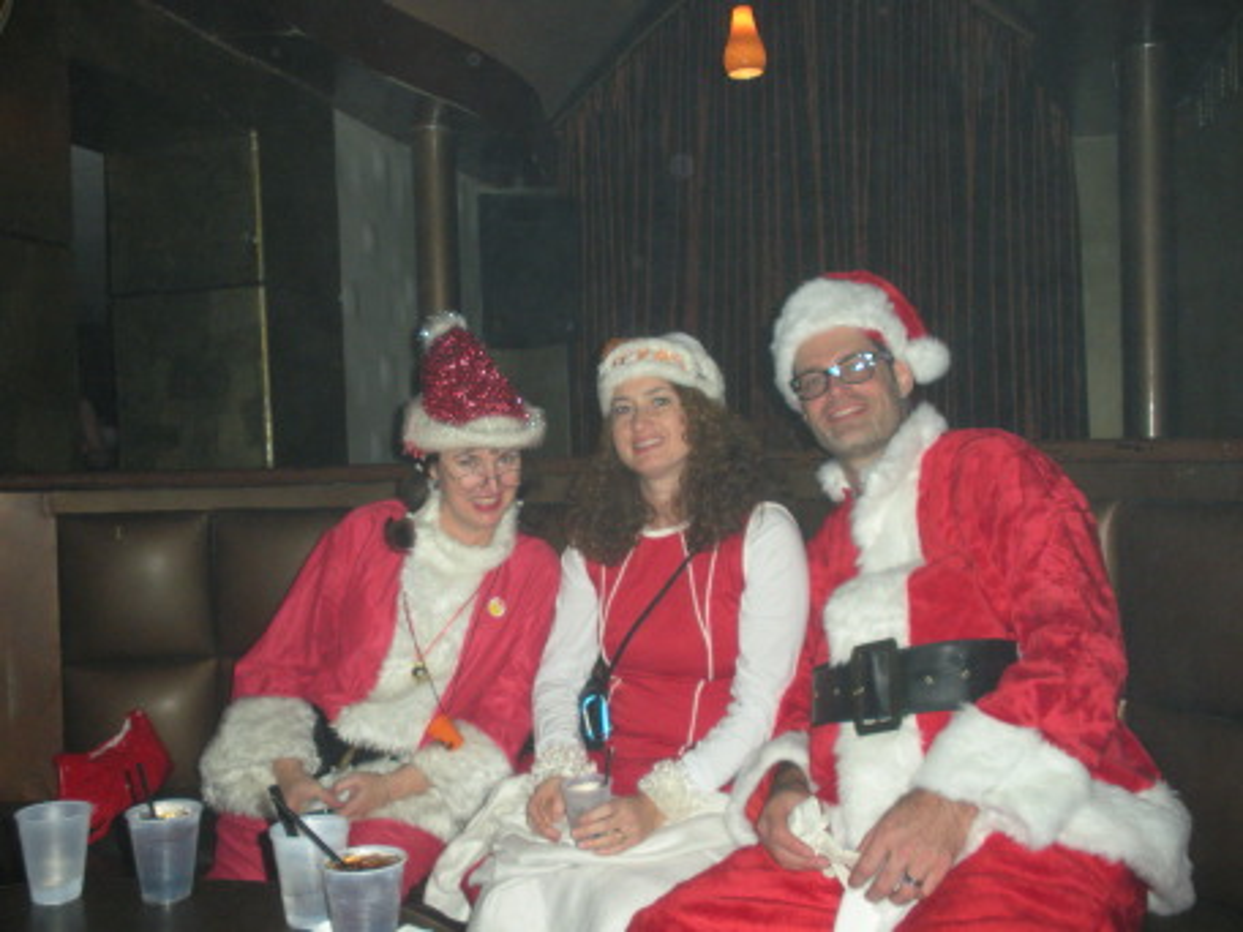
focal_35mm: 36
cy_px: 466
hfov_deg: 51.4
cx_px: 622
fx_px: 1293
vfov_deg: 39.7
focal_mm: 6.3
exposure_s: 1/60
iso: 274
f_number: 3.5
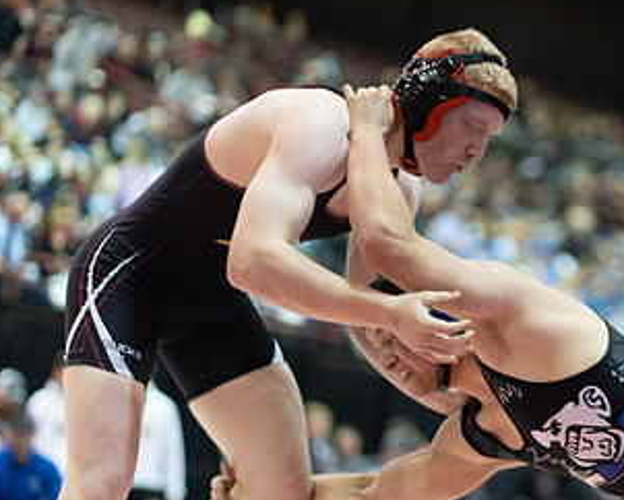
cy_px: 276
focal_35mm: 153
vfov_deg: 10.1
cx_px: 552
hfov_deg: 12.5
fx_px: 2827
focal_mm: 85
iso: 2500
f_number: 1.8
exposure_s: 1/500
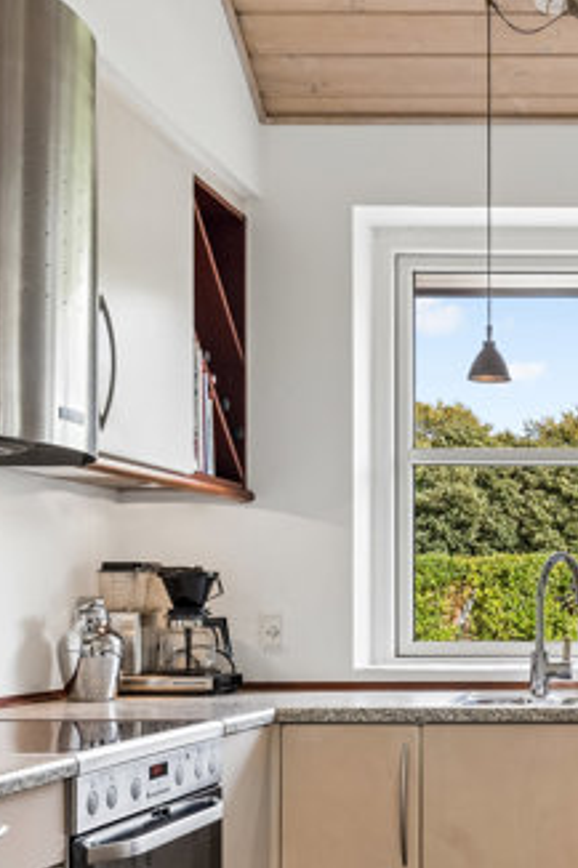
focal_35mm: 55
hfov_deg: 22.2
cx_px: 727
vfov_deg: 35.7
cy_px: 600
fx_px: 1331
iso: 200
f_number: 8
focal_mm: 22.5
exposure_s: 1/15
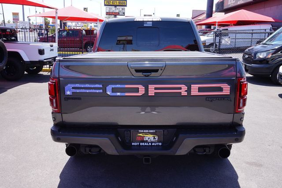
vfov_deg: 41.7
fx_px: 247
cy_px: 94
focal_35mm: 32
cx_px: 141
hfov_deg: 59.5
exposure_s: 1/80
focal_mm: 21
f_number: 8
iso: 100
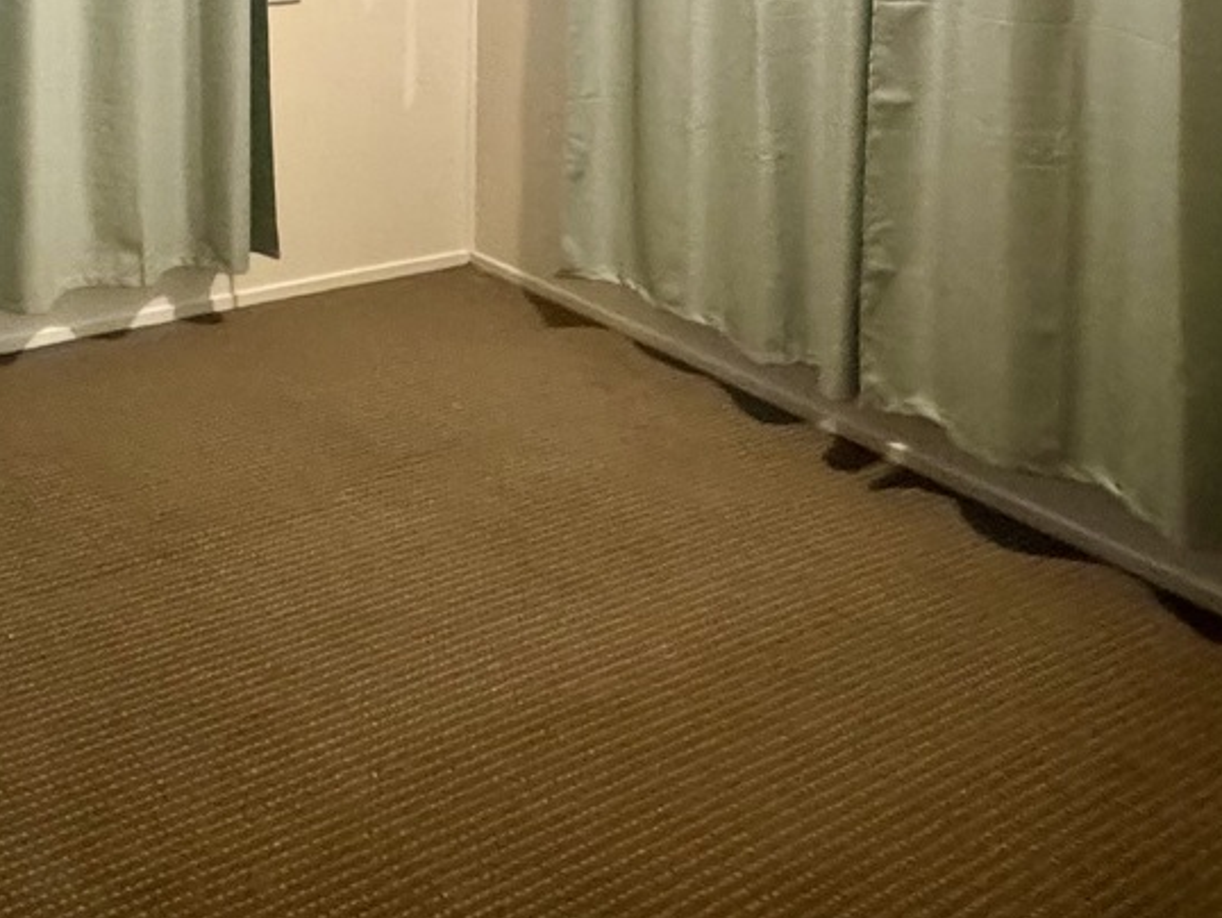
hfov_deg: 43.0
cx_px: 82
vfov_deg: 31.0
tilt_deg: -2.4
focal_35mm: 39
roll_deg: +0.0
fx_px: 1377
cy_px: -190
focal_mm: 2.22
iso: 800
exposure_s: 1/50
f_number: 2.2
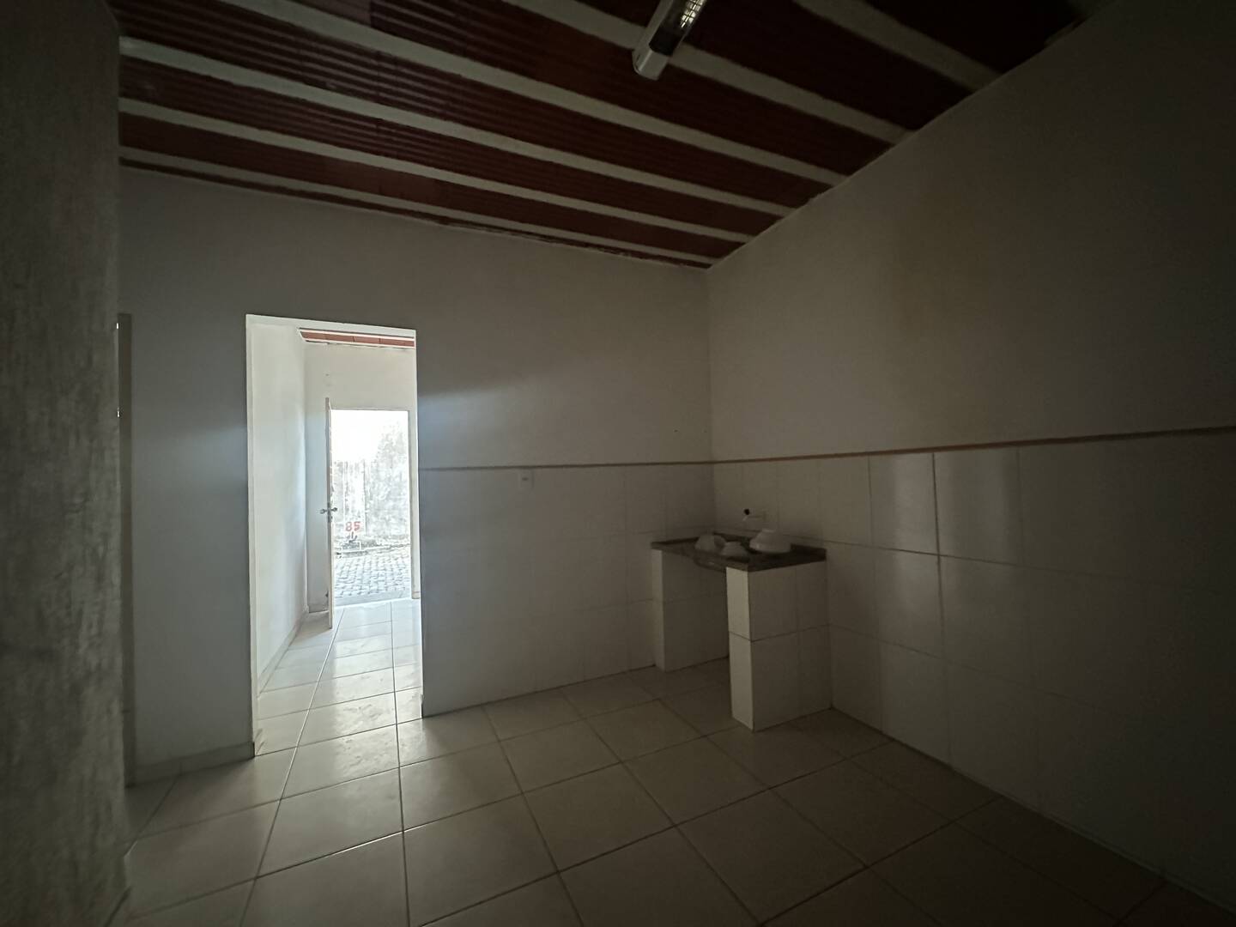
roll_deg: +1.6
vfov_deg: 85.7
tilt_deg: +1.1
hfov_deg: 102.1
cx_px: 618
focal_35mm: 14
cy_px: 464
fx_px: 500
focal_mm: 2.22
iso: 1600
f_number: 2.2
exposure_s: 1/41
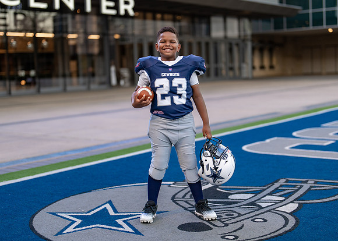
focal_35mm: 60
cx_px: 171
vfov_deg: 23.7
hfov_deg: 32.8
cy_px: 119
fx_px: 575
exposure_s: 1/400
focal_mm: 50
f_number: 1.2
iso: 200
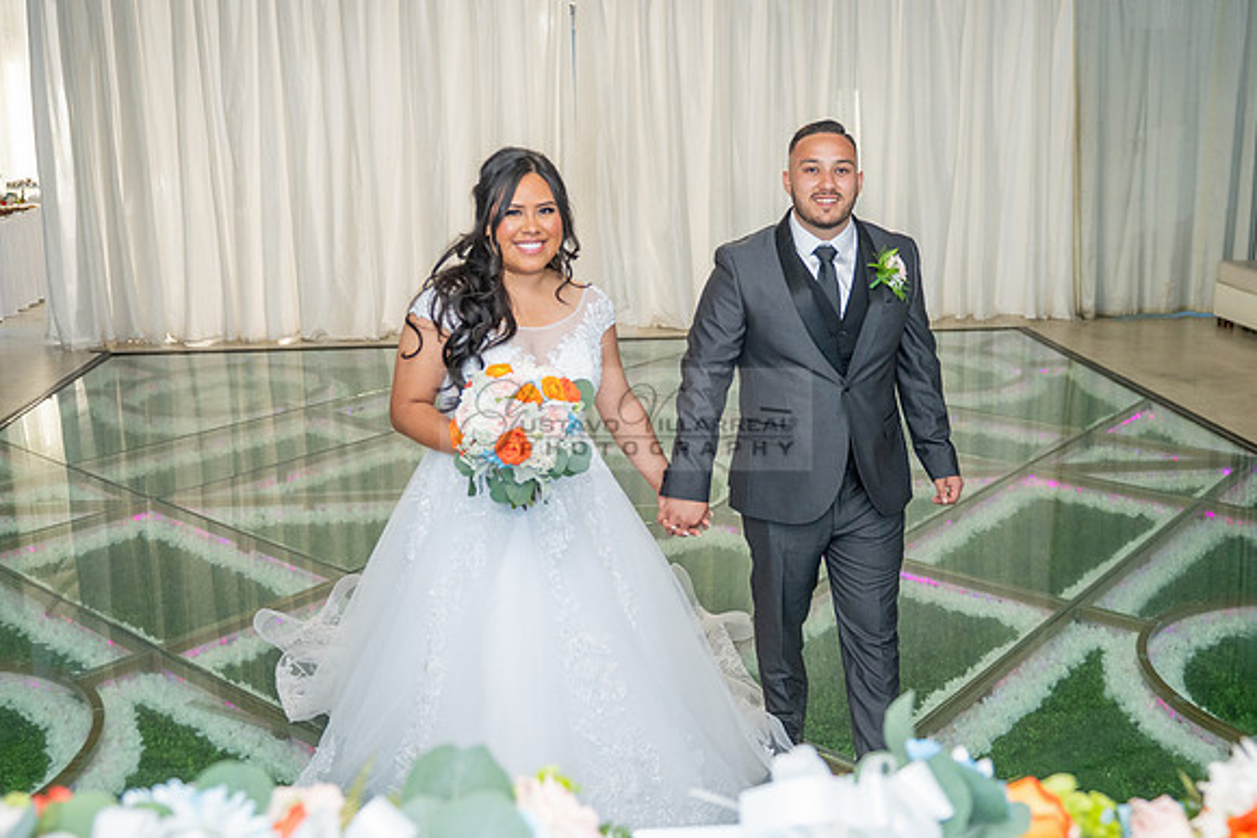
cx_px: 637
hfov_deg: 52.7
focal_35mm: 36
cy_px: 317
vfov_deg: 36.4
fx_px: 1268
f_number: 3.2
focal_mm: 24
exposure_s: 1/160
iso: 800
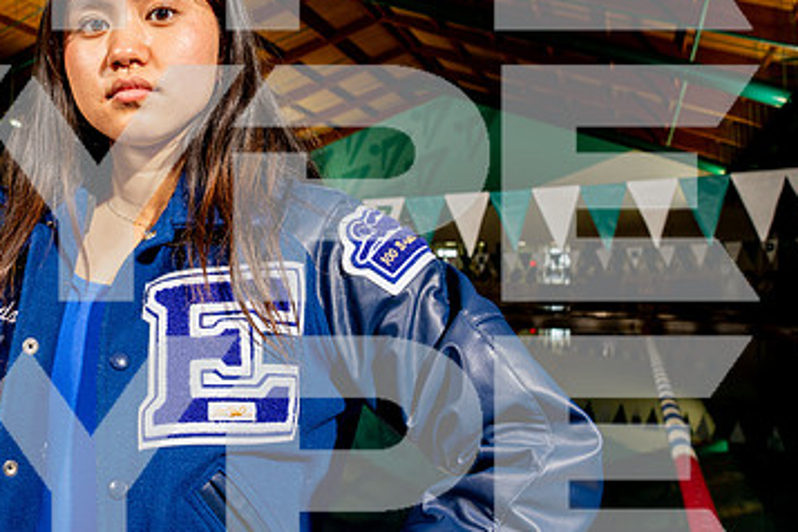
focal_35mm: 39
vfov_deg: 33.9
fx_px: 864
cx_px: 190
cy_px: 184
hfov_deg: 47.5
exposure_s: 1/125
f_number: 7.1
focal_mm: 24
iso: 500
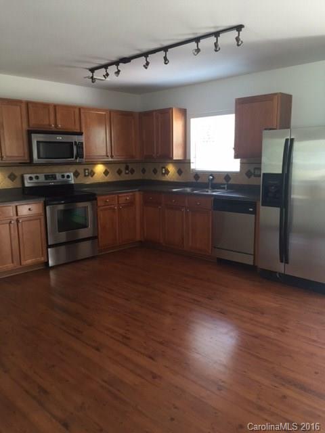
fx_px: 363
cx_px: 162
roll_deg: +0.6
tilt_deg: -7.9
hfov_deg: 48.2
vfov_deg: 61.7
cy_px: 216
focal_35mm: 29
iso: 125
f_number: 2.2
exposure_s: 1/30
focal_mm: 4.15
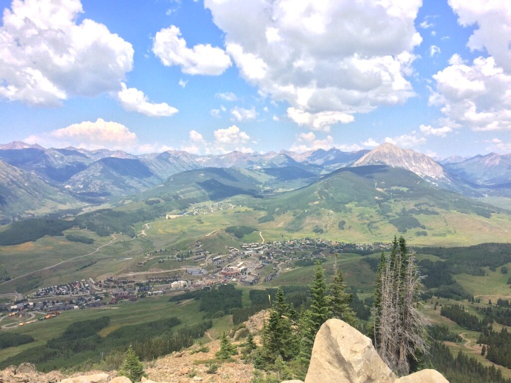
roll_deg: -0.5
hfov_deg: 61.7
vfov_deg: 48.2
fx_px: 428
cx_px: 256
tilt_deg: -5.5
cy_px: 192
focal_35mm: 29
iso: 32
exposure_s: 1/1325
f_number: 2.2
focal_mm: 4.15
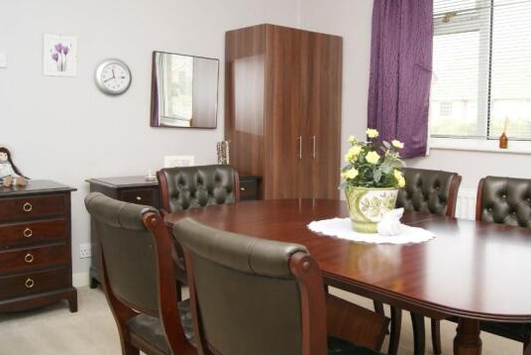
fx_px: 487
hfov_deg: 56.8
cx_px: 318
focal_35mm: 33
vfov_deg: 39.9
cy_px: 153
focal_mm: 18
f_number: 7.1
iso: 400
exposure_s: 1/80
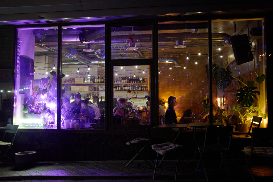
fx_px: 265
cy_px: 91
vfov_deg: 37.8
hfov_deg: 54.4
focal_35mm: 35
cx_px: 136
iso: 3200
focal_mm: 35
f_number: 1.4
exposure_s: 1/100
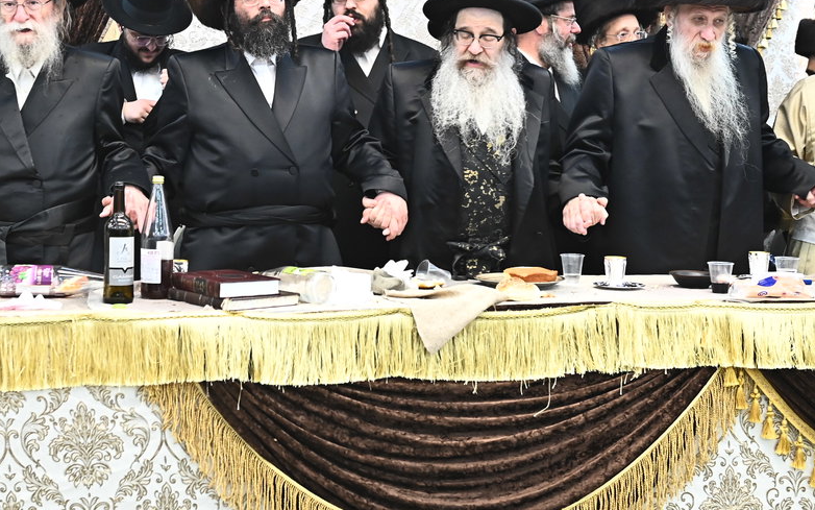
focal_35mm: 62
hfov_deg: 32.8
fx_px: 1377
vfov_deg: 20.8
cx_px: 295
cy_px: 145
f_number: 4
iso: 2000
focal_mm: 34
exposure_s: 1/200
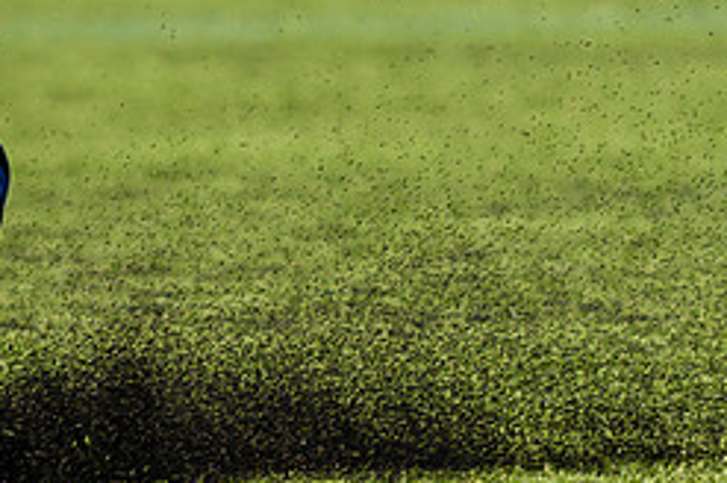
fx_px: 19563
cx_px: -8
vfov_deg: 1.4
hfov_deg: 2.1
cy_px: 82
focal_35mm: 970
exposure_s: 1/1600
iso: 100
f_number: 3.2
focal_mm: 200
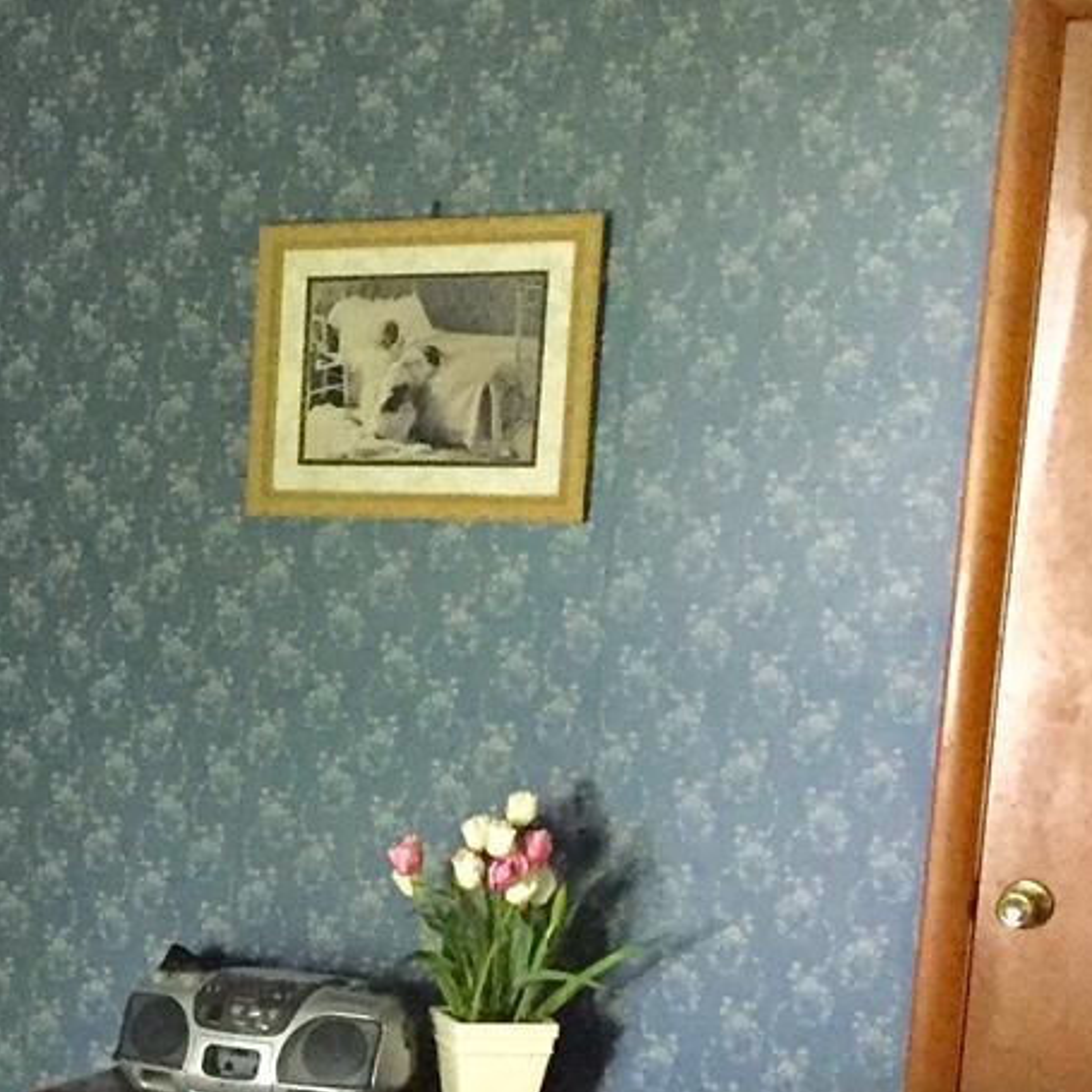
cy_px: 1121
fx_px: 3284
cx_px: -470
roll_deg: -2.2
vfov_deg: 18.3
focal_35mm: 92
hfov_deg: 17.3
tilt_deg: -11.7
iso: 160
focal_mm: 4.15
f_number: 2.2
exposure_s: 1/30
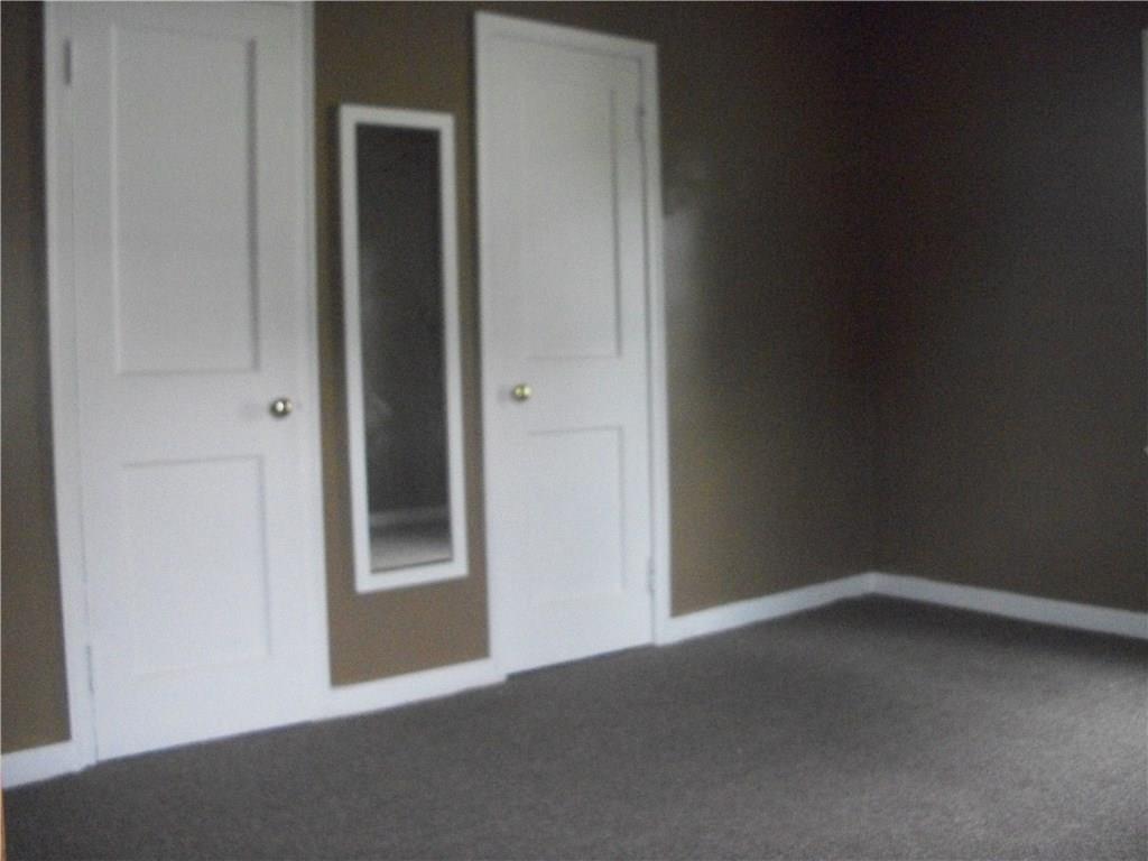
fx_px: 1161
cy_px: 430
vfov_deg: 40.7
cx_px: 574
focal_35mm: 35
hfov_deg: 52.6
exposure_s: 1/50
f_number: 3.1
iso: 640
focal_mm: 6.3
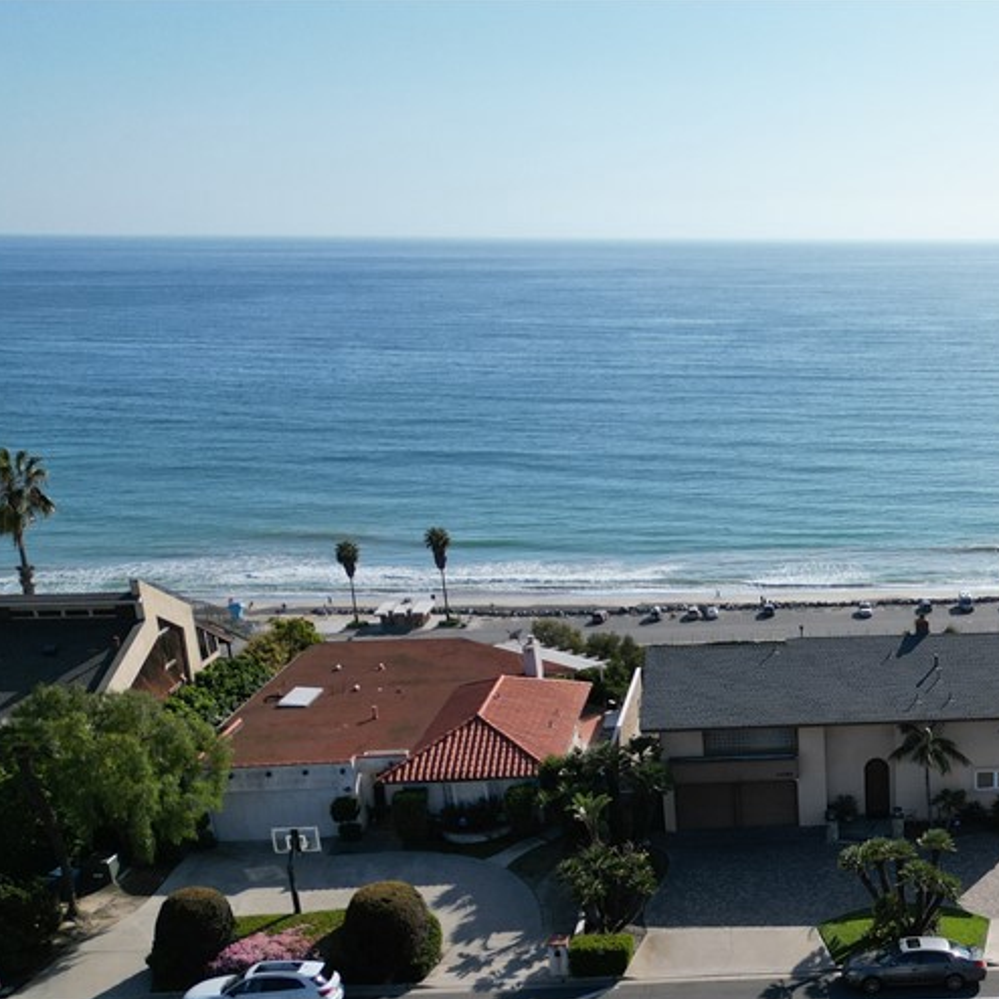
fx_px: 1437
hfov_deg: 35.3
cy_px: 773
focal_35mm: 44
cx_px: 961
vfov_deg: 37.2
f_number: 1.7
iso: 120
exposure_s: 1/5000
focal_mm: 6.72
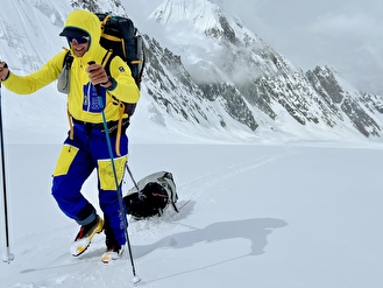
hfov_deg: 53.6
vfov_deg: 41.4
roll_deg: +0.2
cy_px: 103
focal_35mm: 34
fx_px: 376
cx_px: 228
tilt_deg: -0.2
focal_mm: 5.7
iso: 32
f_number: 1.5
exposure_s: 1/16393
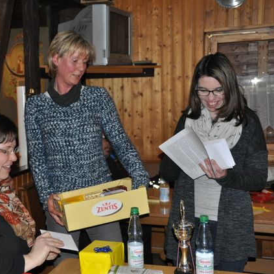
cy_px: 137
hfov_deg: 31.2
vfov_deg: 31.6
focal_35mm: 54
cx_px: 79
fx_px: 484
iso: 800
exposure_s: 1/60
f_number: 4
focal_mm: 28
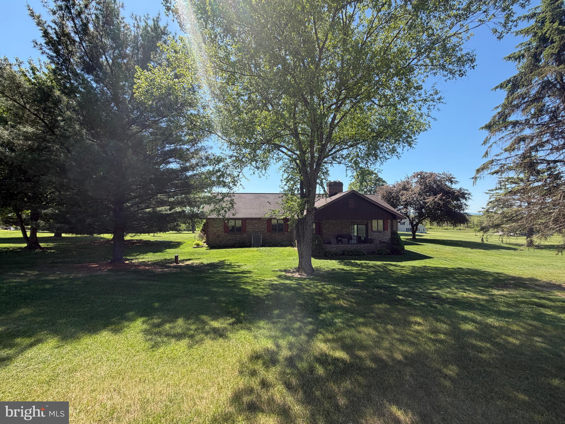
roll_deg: +0.5
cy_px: 212
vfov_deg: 85.7
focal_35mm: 14
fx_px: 229
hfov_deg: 102.1
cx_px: 282
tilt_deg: +1.4
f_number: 2.2
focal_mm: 2.22
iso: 40
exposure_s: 1/531
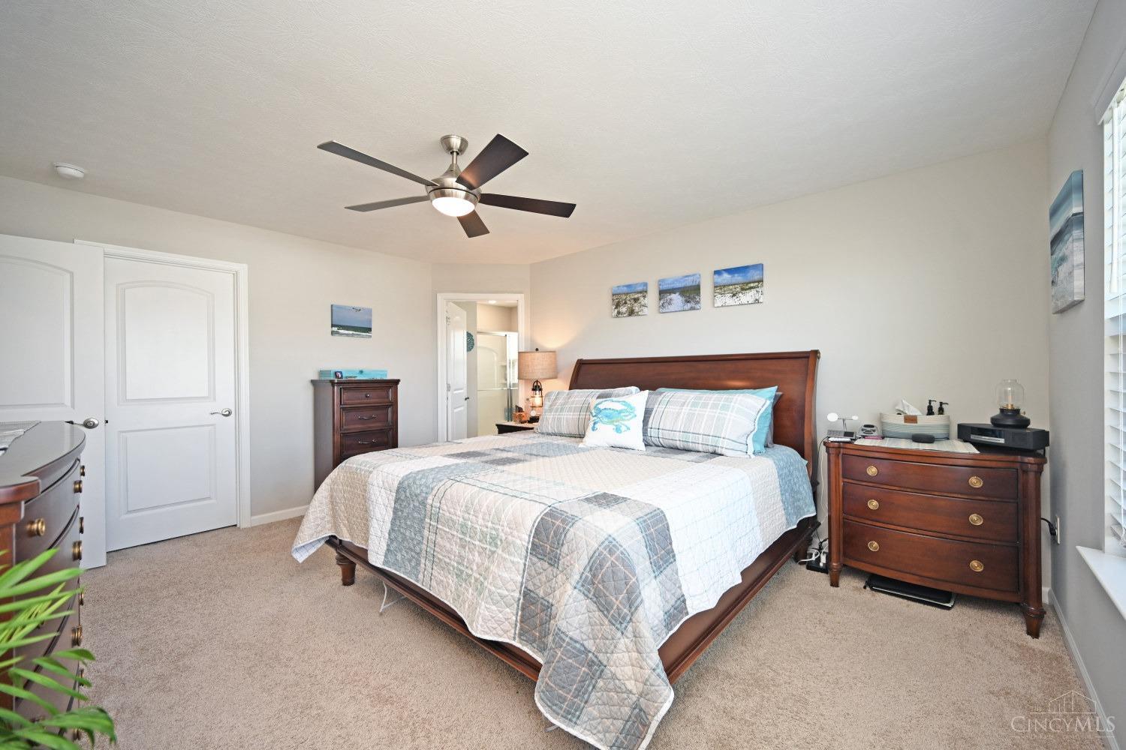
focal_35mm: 14
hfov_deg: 104.3
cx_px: 563
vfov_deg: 81.2
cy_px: 375
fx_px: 438
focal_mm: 14
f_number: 4
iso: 250
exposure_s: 1/60
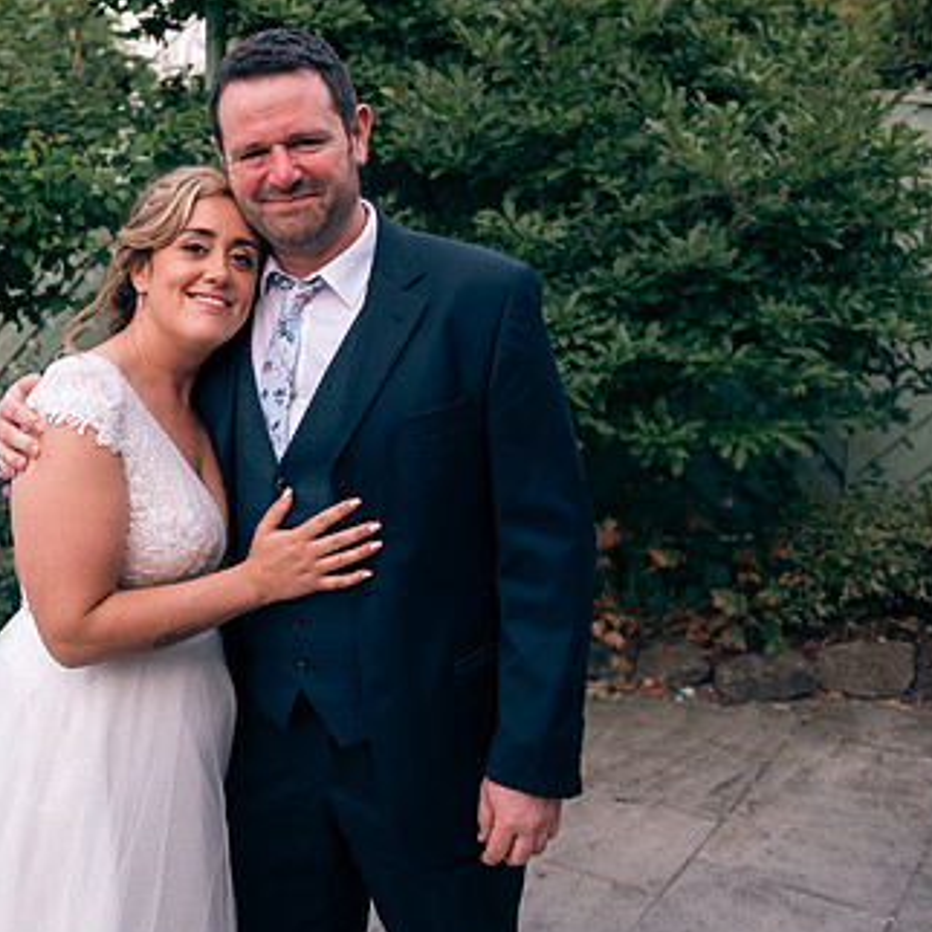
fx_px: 1493
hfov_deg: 33.9
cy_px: 415
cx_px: 229
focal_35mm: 49
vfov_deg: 34.6
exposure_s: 1/160
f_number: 3.5
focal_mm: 32
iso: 200
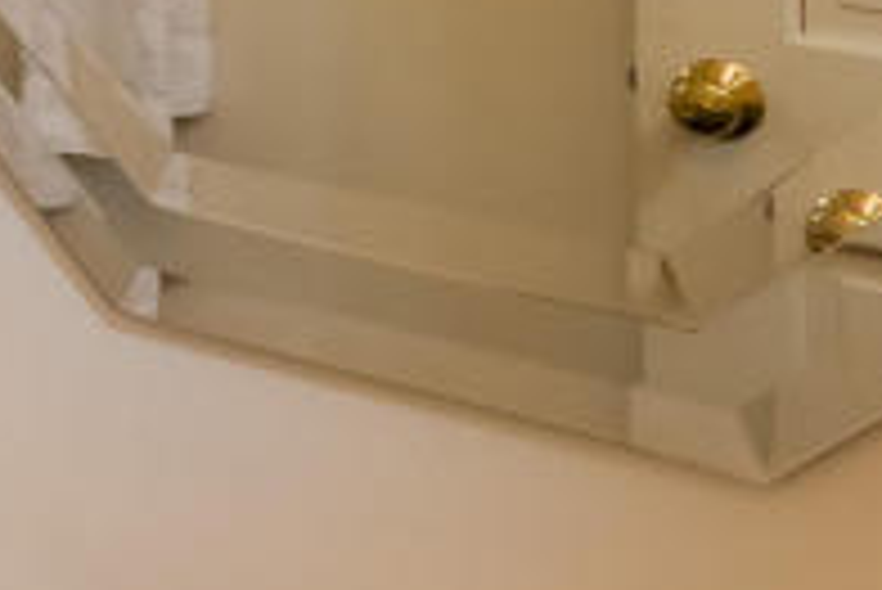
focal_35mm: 97
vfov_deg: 12.9
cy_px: -459
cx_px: -958
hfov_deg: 15.8
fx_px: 2377
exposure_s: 1/15
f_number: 8
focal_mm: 11
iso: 200
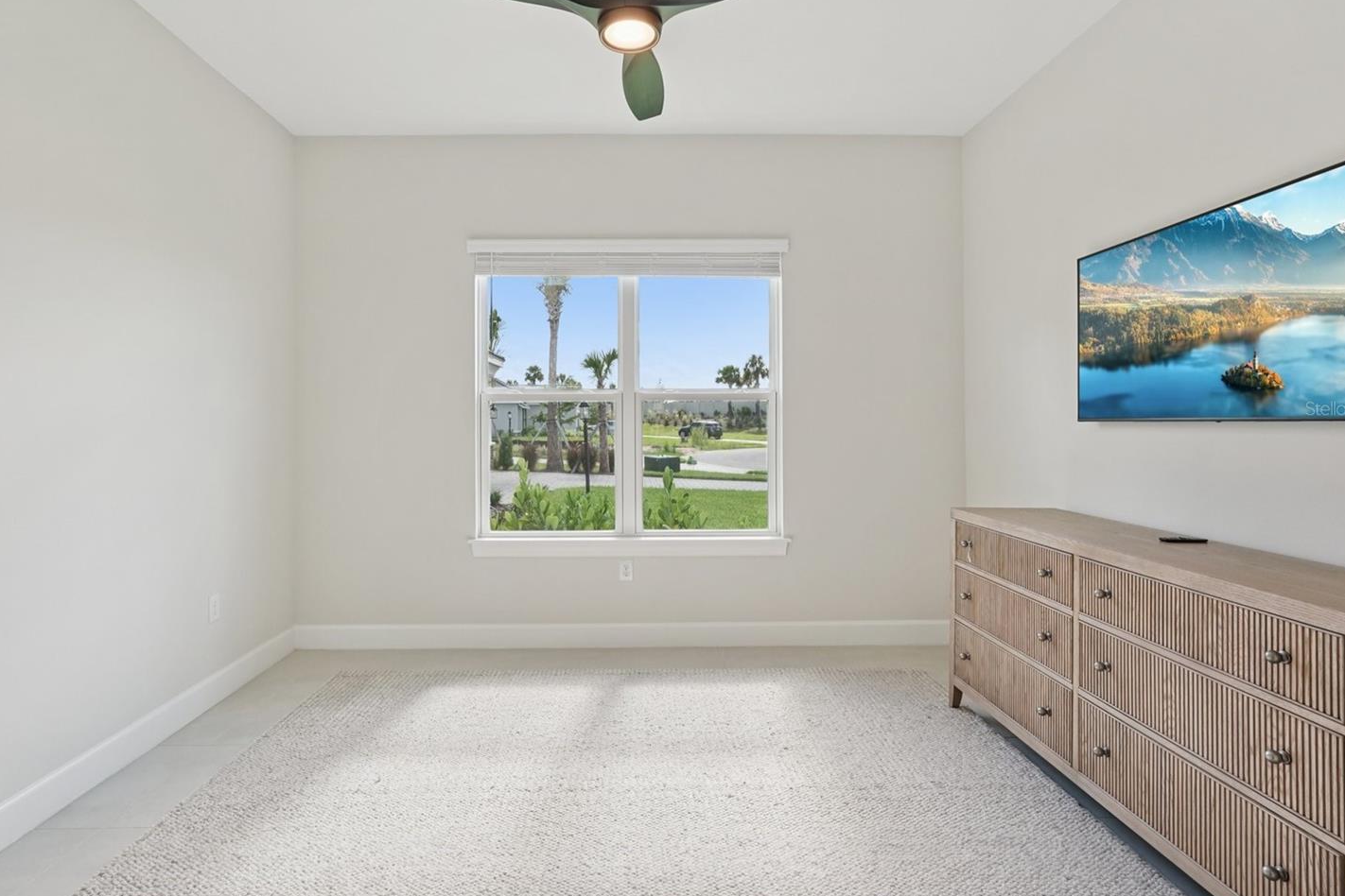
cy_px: 408
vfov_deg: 67.3
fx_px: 672
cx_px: 633
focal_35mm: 18
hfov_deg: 89.9
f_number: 8
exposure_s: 1/100
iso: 400
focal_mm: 16
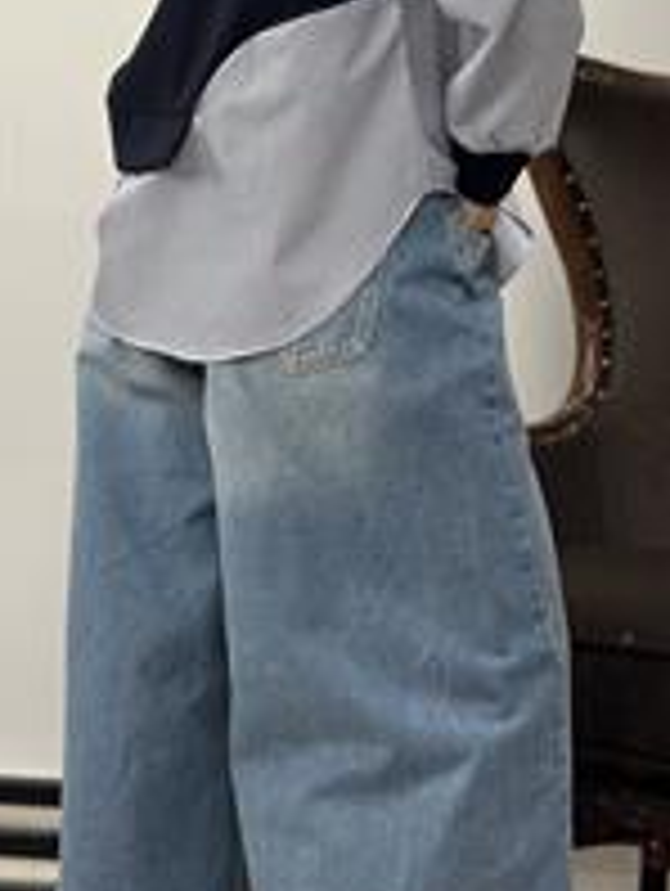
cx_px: 256
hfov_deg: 14.8
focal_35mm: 100
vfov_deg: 19.1
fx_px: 2575
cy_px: 7
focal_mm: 6.86
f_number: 1.78
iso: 125
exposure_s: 1/100
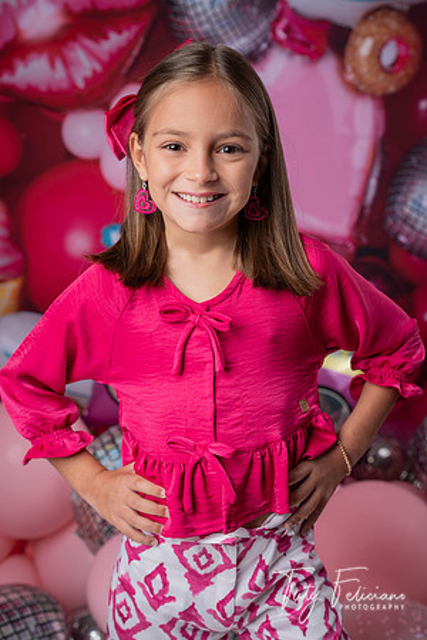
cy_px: 320
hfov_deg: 27.0
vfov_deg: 39.6
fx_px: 890
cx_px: 214
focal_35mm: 50
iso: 100
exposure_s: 1/100
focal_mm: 50
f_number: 4.5
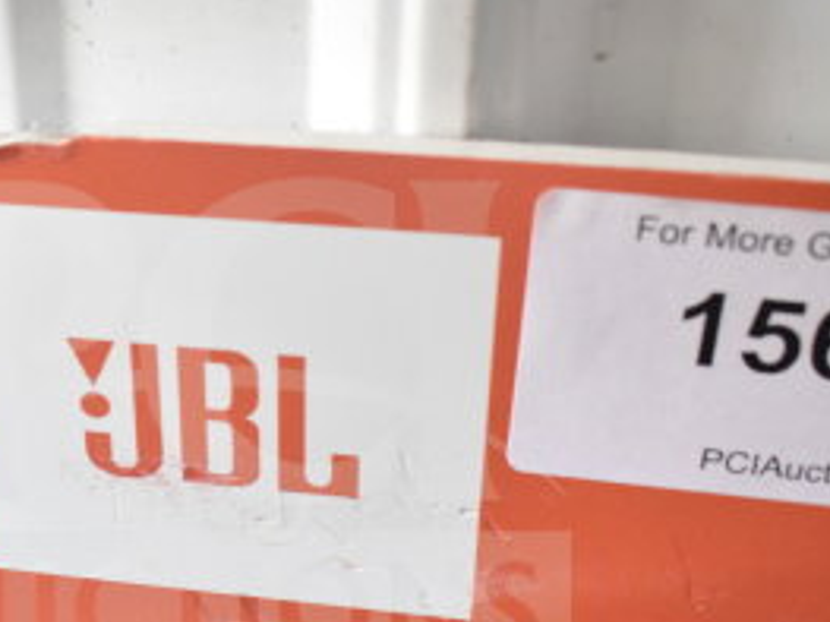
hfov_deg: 28.6
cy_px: 431
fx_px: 1606
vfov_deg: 21.8
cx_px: 215
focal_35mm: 67
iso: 800
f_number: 3.8
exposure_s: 1/30
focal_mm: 20
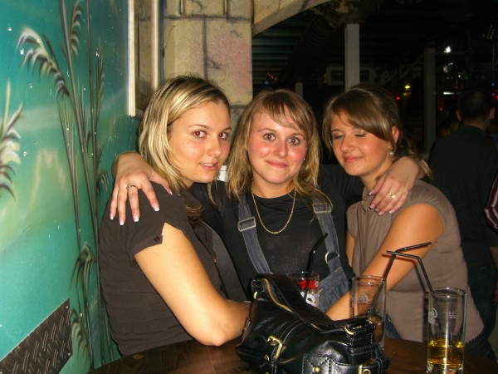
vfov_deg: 37.7
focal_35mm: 38
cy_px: 187
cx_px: 249
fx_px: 547
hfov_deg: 49.0
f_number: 2.8
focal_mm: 7.9
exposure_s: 1/60
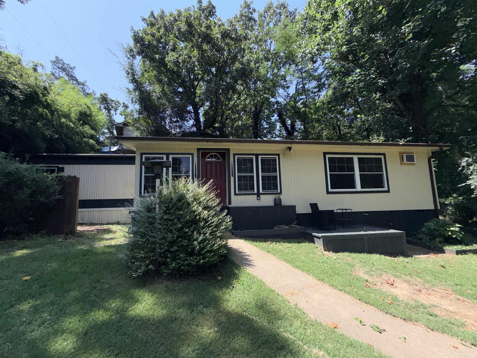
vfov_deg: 85.7
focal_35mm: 14
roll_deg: +1.5
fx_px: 193
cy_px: 179
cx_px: 238
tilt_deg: +6.7
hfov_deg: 102.1
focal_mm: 2.22
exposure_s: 1/1087
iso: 16
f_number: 2.2
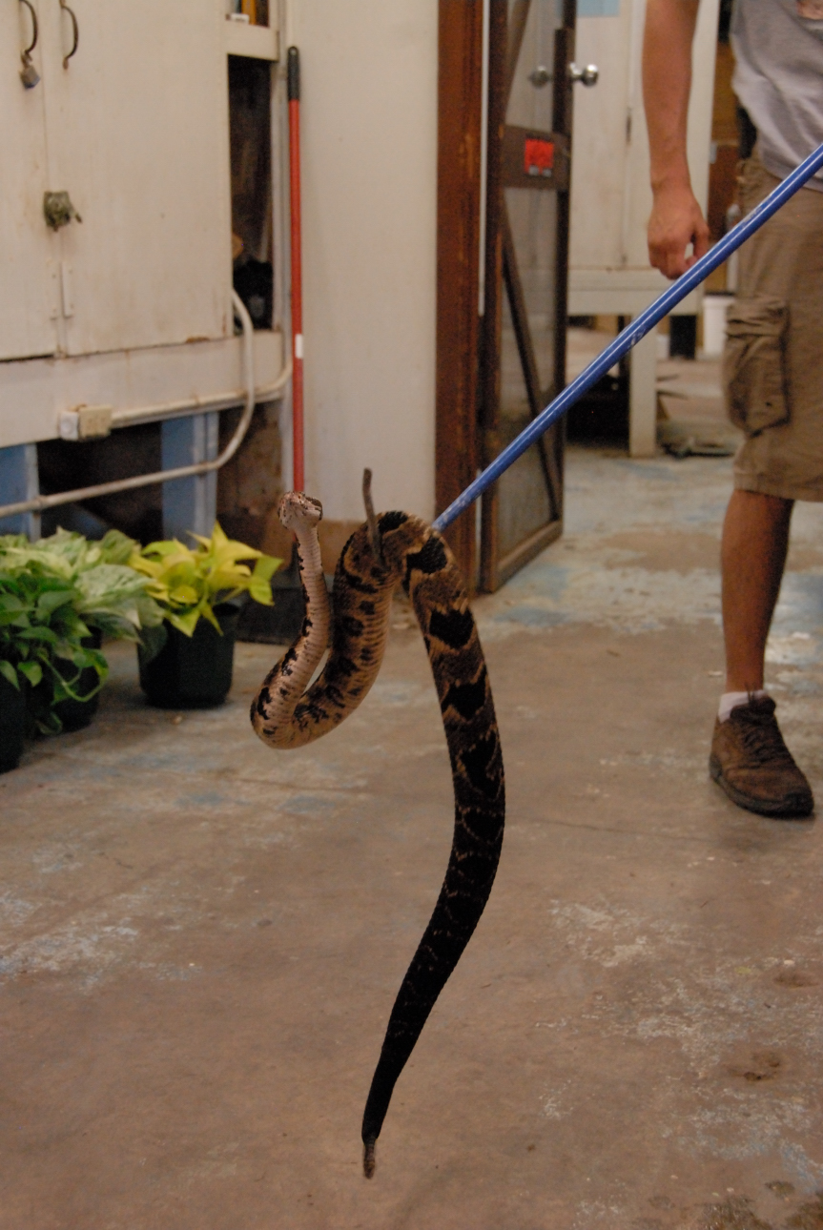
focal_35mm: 54
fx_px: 1847
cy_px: 615
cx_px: 412
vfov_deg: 36.8
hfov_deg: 25.1
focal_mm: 36
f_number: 5.6
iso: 1600
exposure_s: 1/60
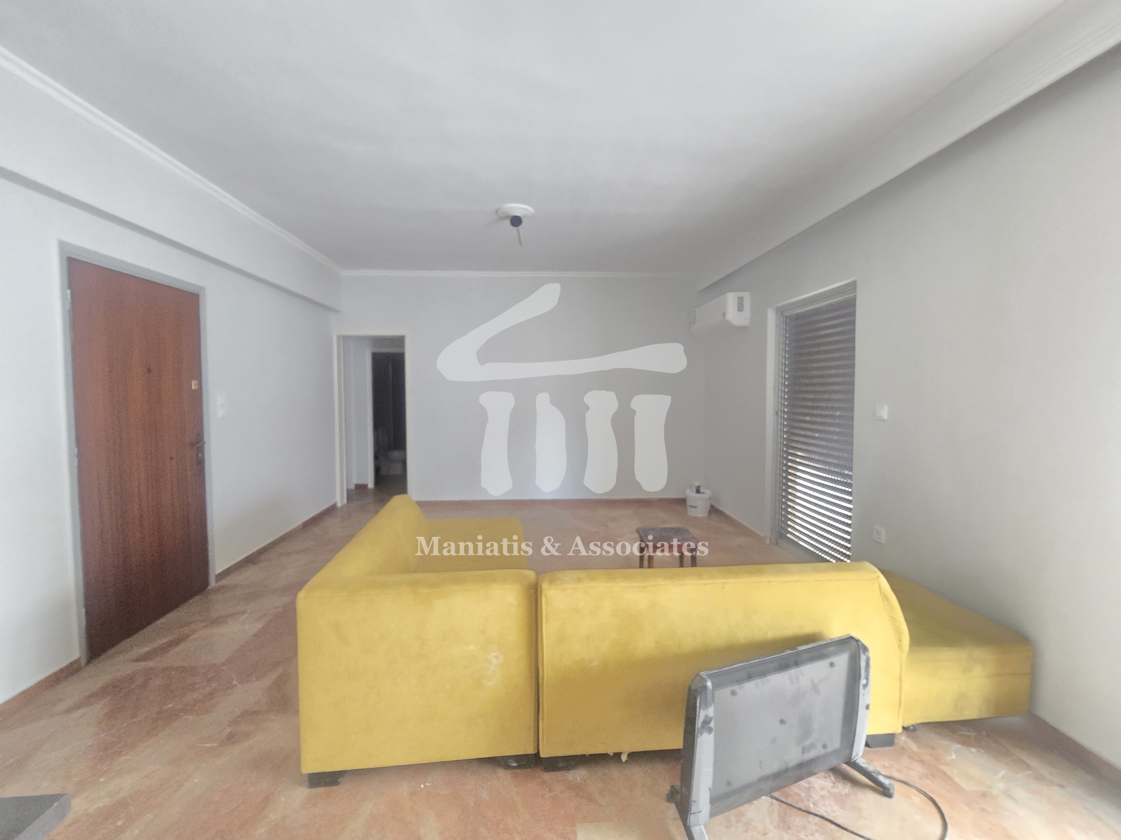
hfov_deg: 106.2
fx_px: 421
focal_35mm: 13
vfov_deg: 89.9
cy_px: 420
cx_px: 560
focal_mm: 2.2
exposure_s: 1/50
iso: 500
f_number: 2.2
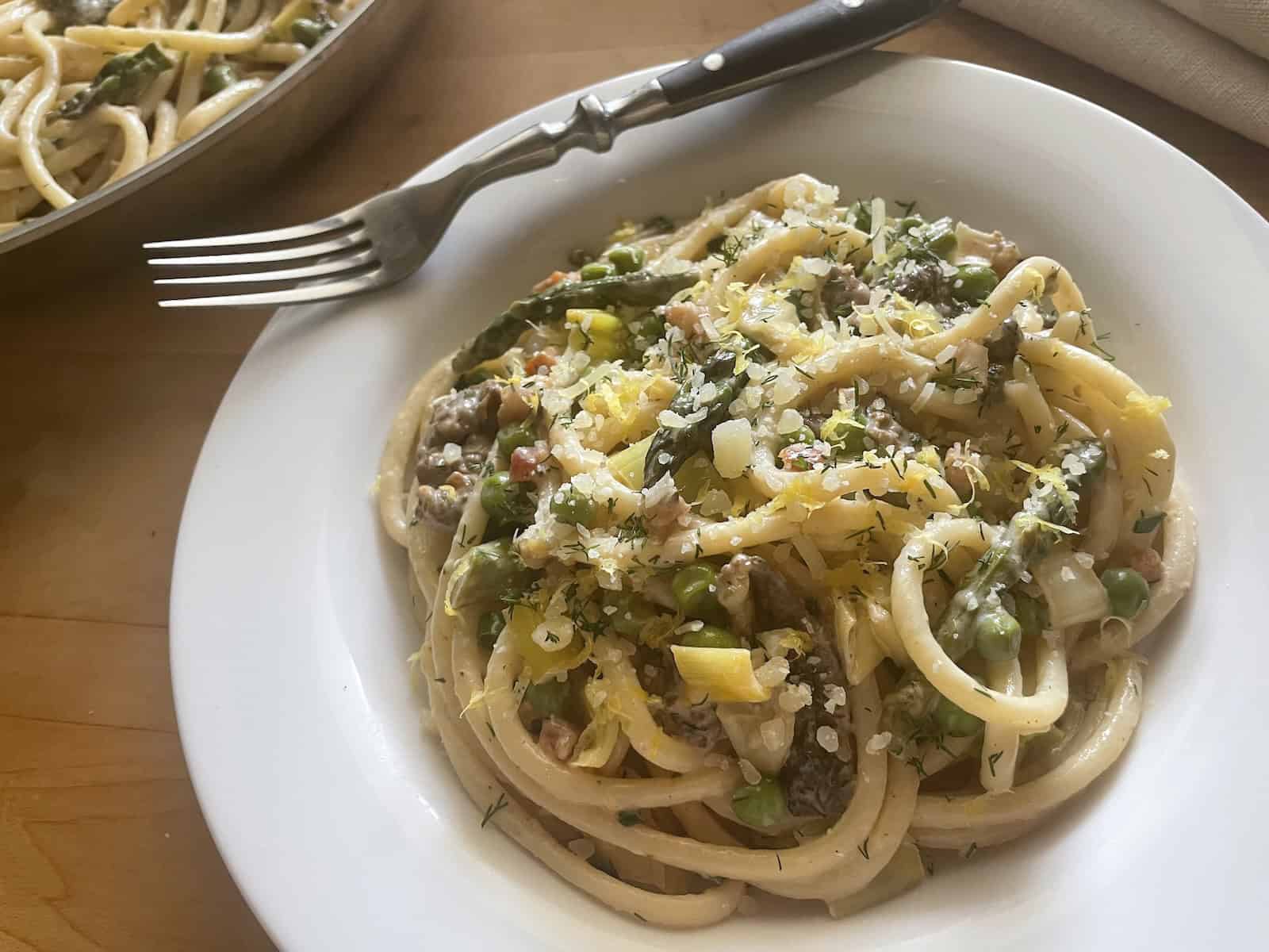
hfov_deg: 67.3
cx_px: 634
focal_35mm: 26
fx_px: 953
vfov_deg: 53.1
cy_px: 476
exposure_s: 1/94
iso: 125
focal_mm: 4.2
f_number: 1.6
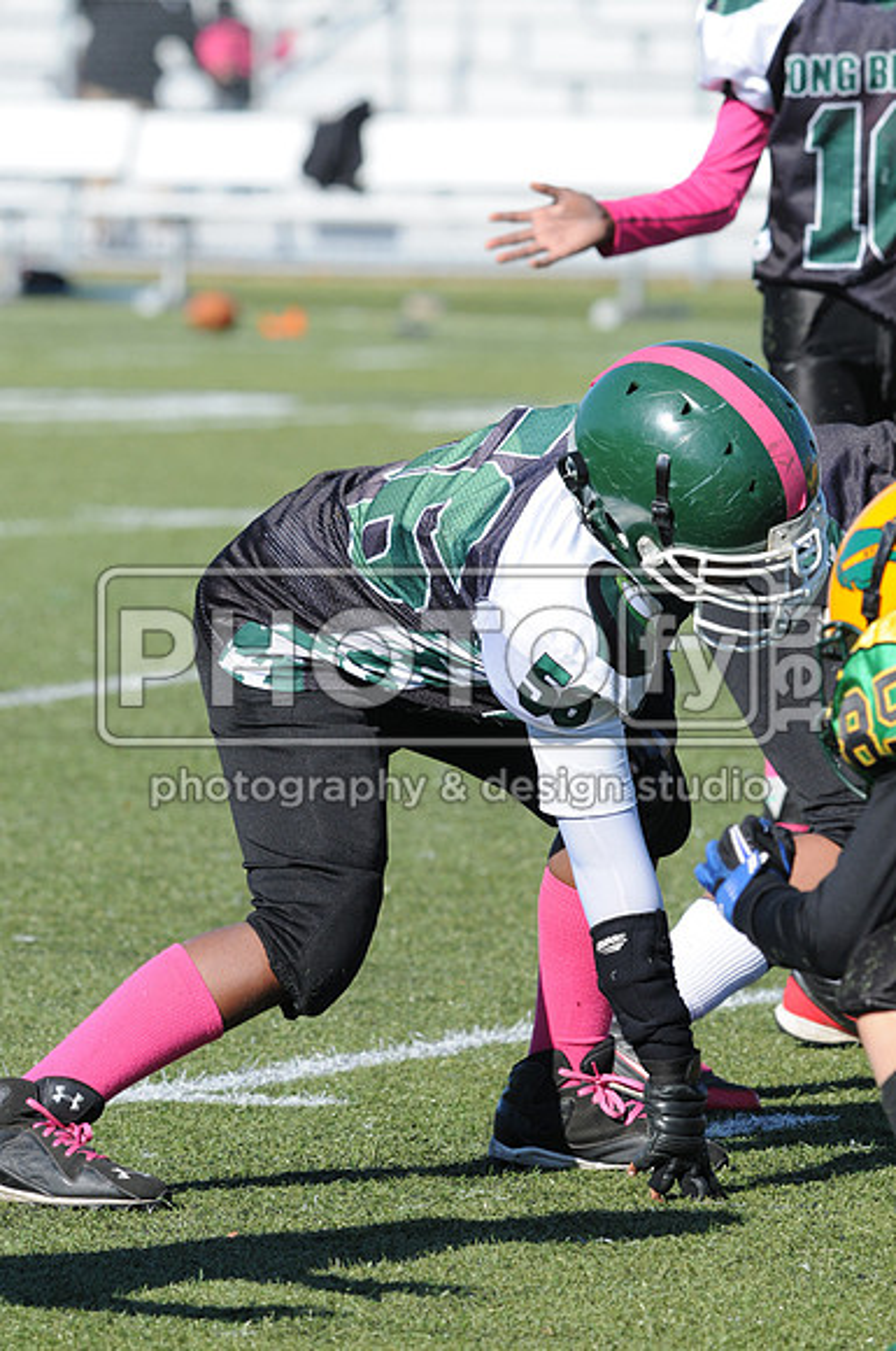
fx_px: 16849
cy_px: 676
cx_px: 448
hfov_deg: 3.0
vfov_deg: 4.6
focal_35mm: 450
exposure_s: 1/500
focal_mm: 300
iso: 200
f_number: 7.1
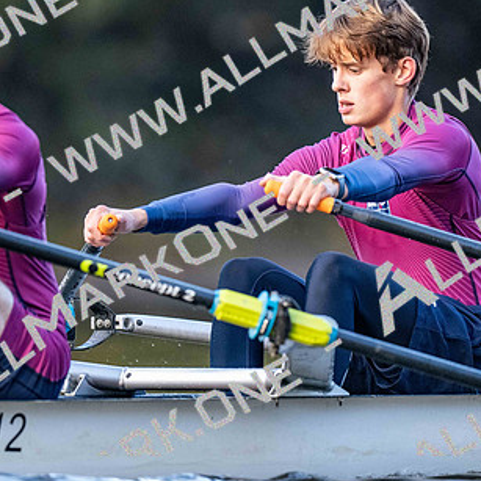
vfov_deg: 1.8
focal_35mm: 965
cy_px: 187
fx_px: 15171
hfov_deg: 1.8
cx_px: 241
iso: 5000
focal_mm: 600
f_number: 4
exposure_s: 1/2500
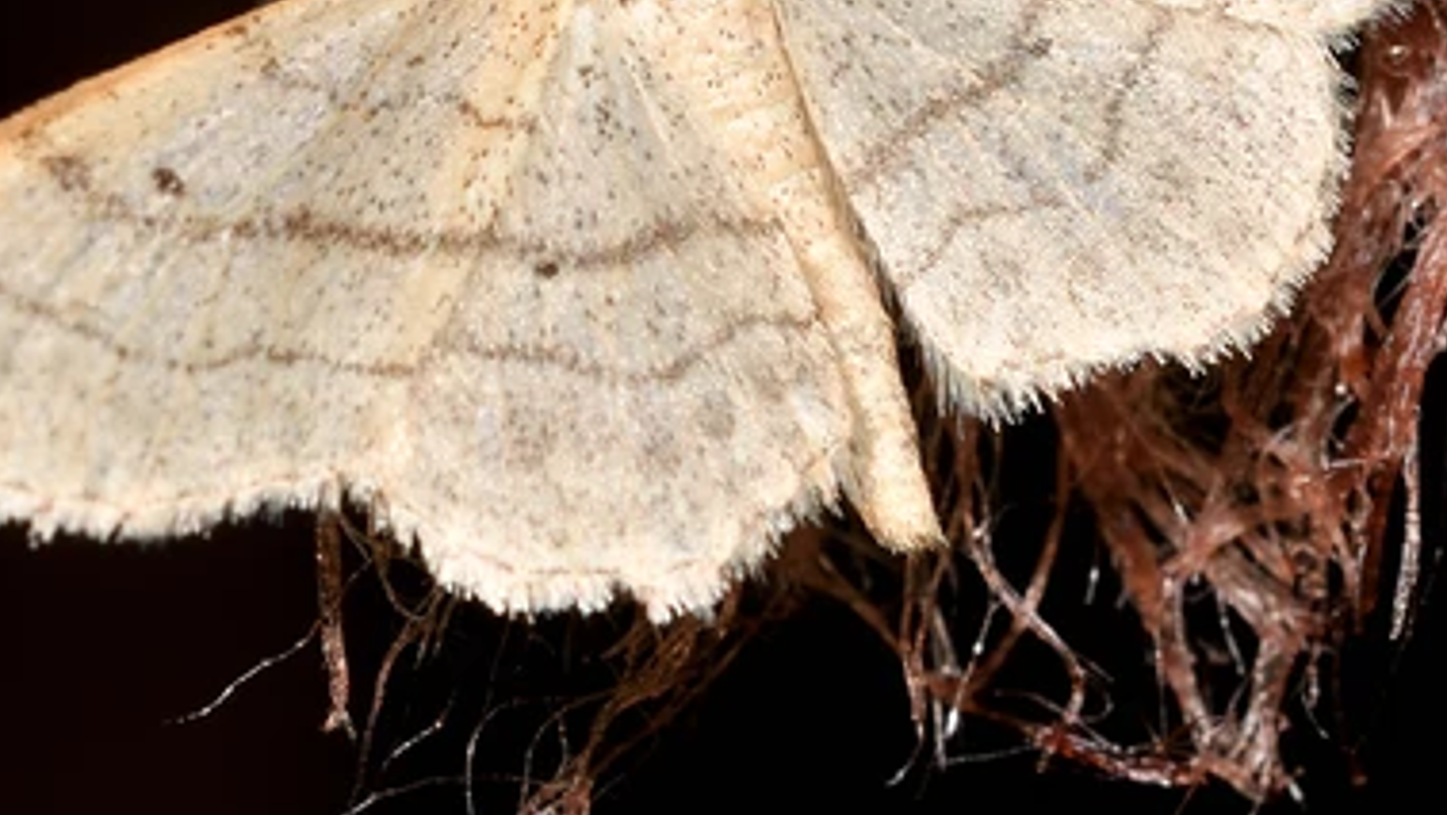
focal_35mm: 399
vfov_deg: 3.0
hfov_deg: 5.4
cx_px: 758
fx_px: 15316
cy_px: 88
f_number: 10
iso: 100
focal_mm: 150
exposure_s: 1/250
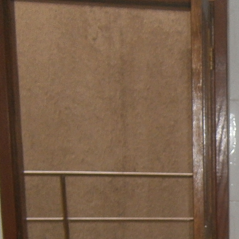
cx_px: 371
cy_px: 309
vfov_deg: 17.4
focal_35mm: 94
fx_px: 734
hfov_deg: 16.6
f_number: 2.8
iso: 125
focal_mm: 4.7
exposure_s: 1/30
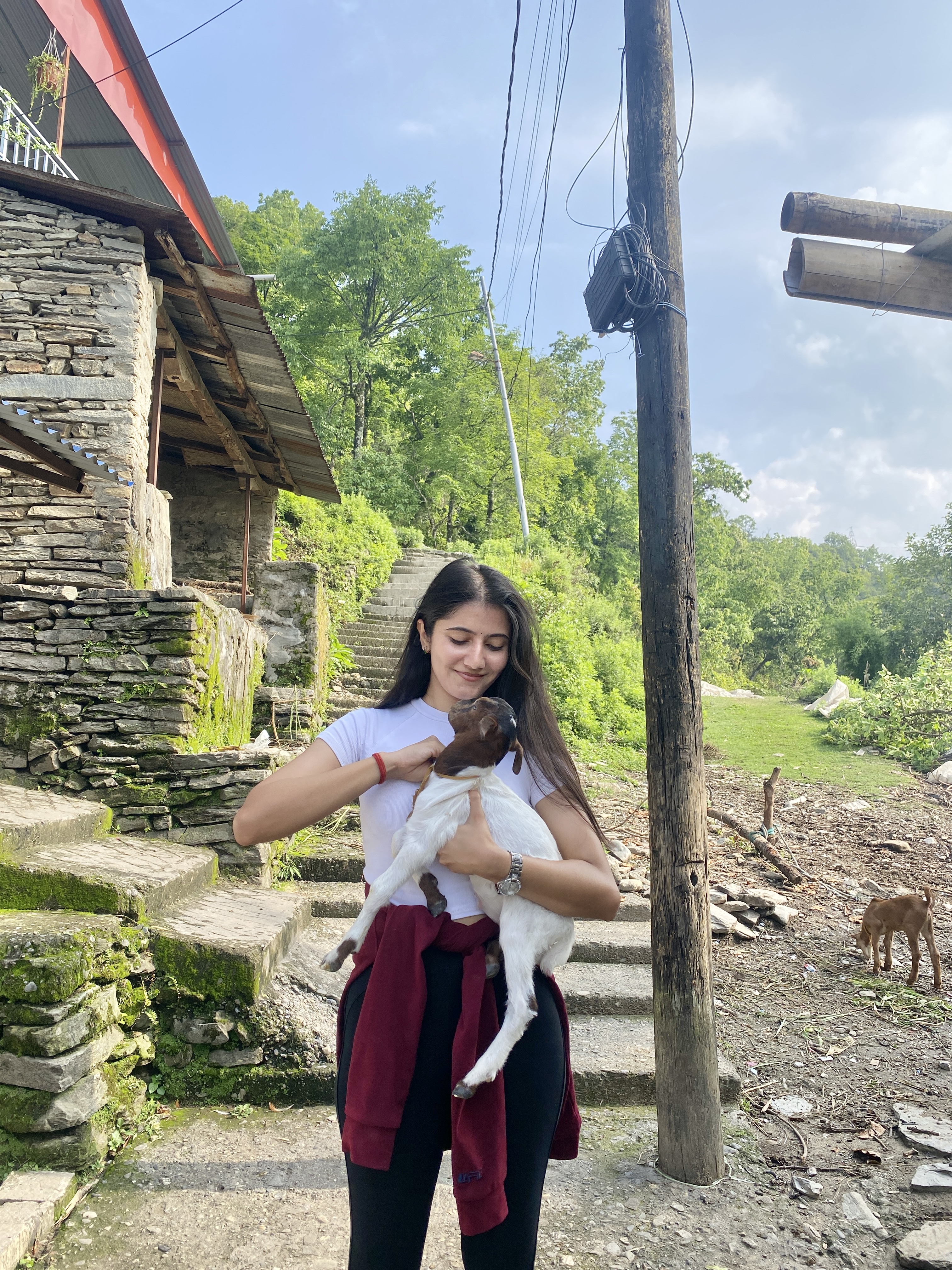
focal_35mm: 26
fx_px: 953
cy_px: 635
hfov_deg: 53.1
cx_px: 476
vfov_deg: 67.3
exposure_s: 1/1218
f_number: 1.8
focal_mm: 4.25
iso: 32
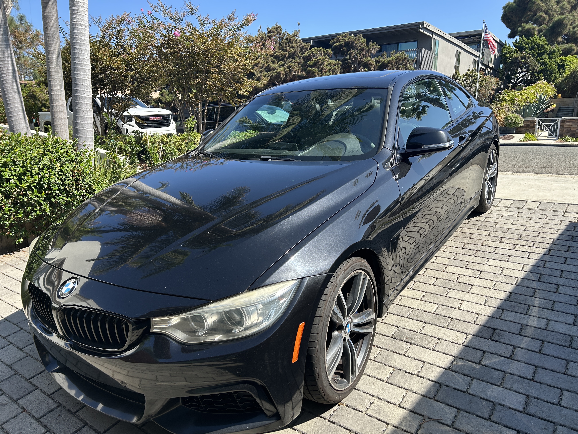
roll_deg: -0.1
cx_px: 289
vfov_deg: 53.1
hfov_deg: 67.3
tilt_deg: -11.6
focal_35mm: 26
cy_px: 217
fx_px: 434
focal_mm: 5.7
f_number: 1.5
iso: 50
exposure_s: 1/1724
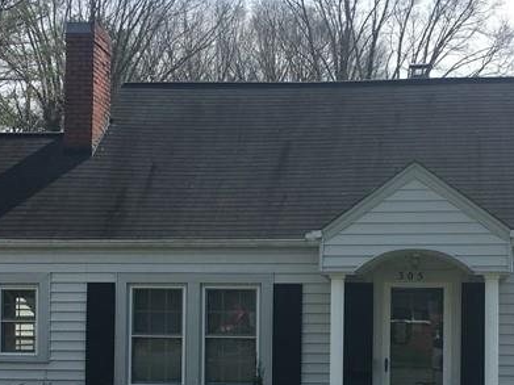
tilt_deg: +1.3
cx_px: 300
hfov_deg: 25.6
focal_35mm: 76
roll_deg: -0.8
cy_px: 314
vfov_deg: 19.2
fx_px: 1128
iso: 25
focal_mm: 4.15
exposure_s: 1/1374
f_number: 2.2
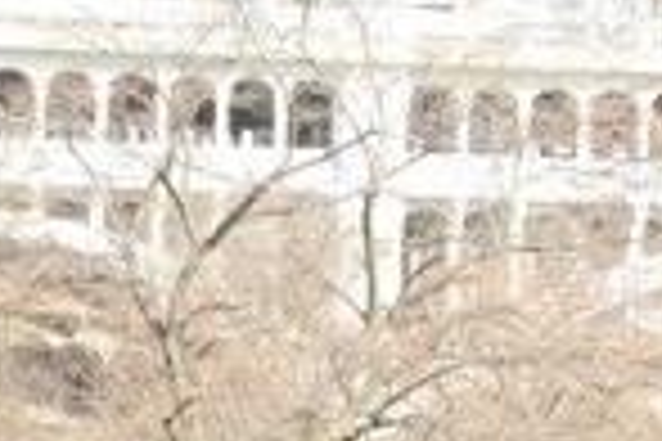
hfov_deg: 8.7
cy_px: 994
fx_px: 4358
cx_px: 414
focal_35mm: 237
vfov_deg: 5.6
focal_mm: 44
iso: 5000
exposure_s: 1/500
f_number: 16
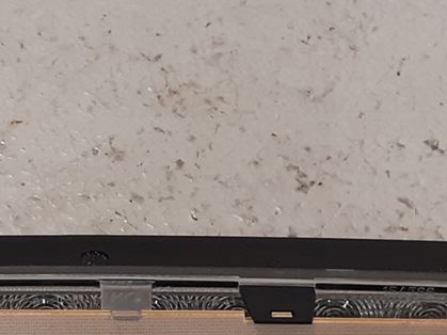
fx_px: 1639
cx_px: 85
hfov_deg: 15.4
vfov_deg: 11.6
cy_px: 302
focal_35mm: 127
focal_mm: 3.93
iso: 160
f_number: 1.7
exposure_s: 1/50
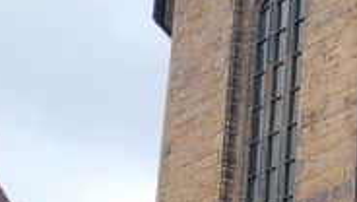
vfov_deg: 9.5
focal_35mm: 123
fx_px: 1166
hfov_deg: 16.1
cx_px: 512
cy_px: 346
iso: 40
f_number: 1.8
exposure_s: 1/1084
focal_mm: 5.4
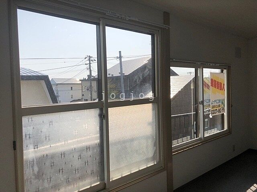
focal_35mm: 28
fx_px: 208
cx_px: 128
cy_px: 96
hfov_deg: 63.4
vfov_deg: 49.7
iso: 20
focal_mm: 4
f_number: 1.8
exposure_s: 1/2667
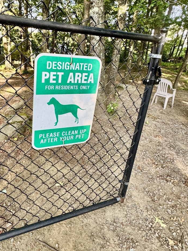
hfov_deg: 58.4
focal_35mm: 23
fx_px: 167
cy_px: 93
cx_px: 75
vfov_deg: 72.6
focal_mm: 2.22
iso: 64
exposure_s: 1/99
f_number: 2.2
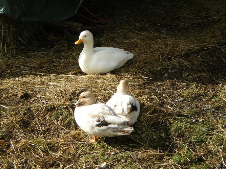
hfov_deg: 18.2
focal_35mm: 108
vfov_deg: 13.7
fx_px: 705
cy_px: 84
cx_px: 113
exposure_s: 1/160
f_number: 5.9
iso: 50
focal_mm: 18.9
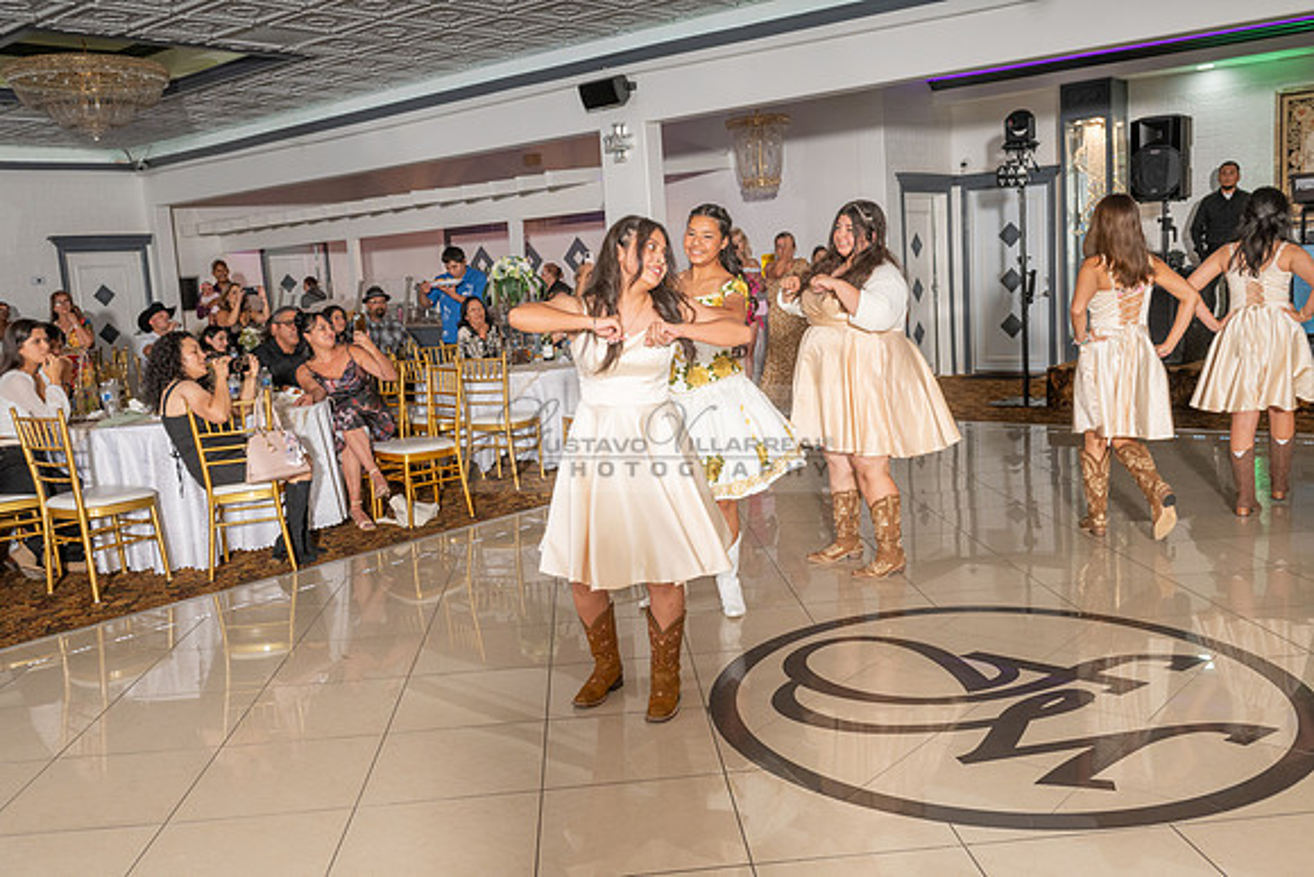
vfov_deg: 41.1
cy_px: 438
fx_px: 1168
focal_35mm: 32
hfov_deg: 58.7
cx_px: 657
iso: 800
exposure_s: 1/200
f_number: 7.1
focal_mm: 32
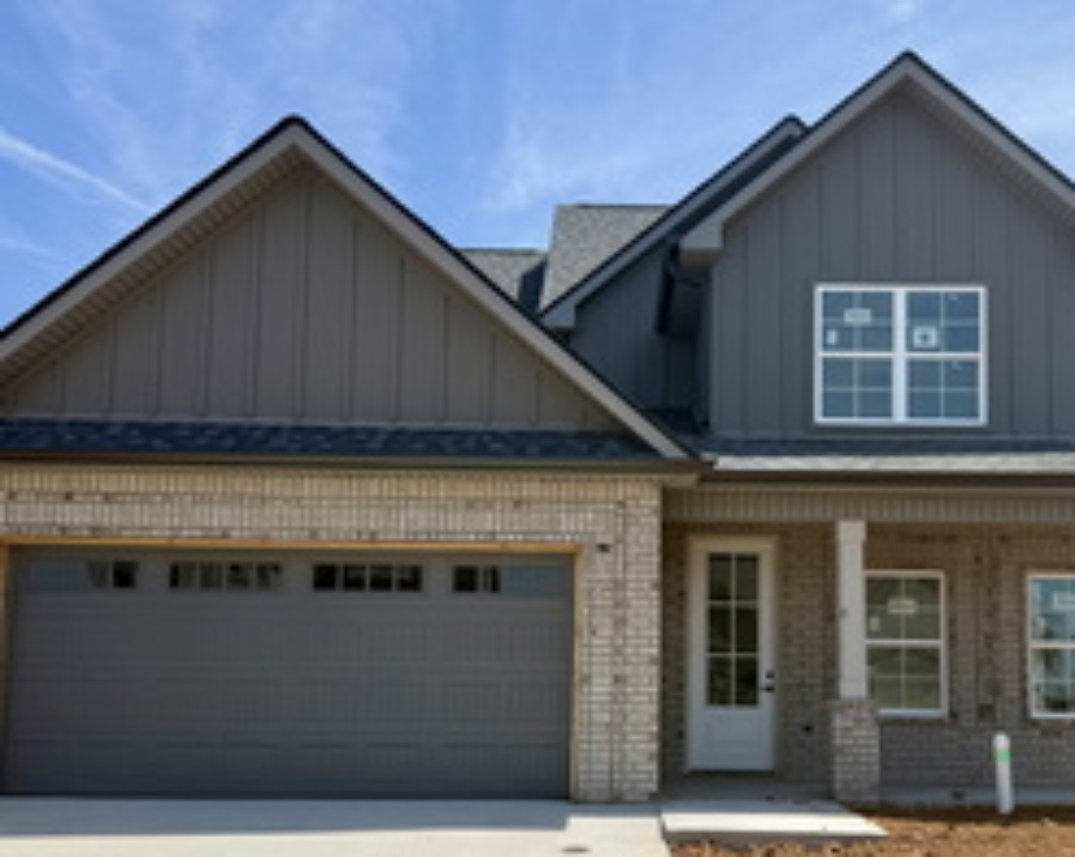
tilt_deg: +8.9
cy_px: 548
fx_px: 1208
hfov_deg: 47.7
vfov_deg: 38.8
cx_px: 644
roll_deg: +0.6
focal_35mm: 38
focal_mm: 6.76
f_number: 1.78
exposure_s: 1/5714
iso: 80
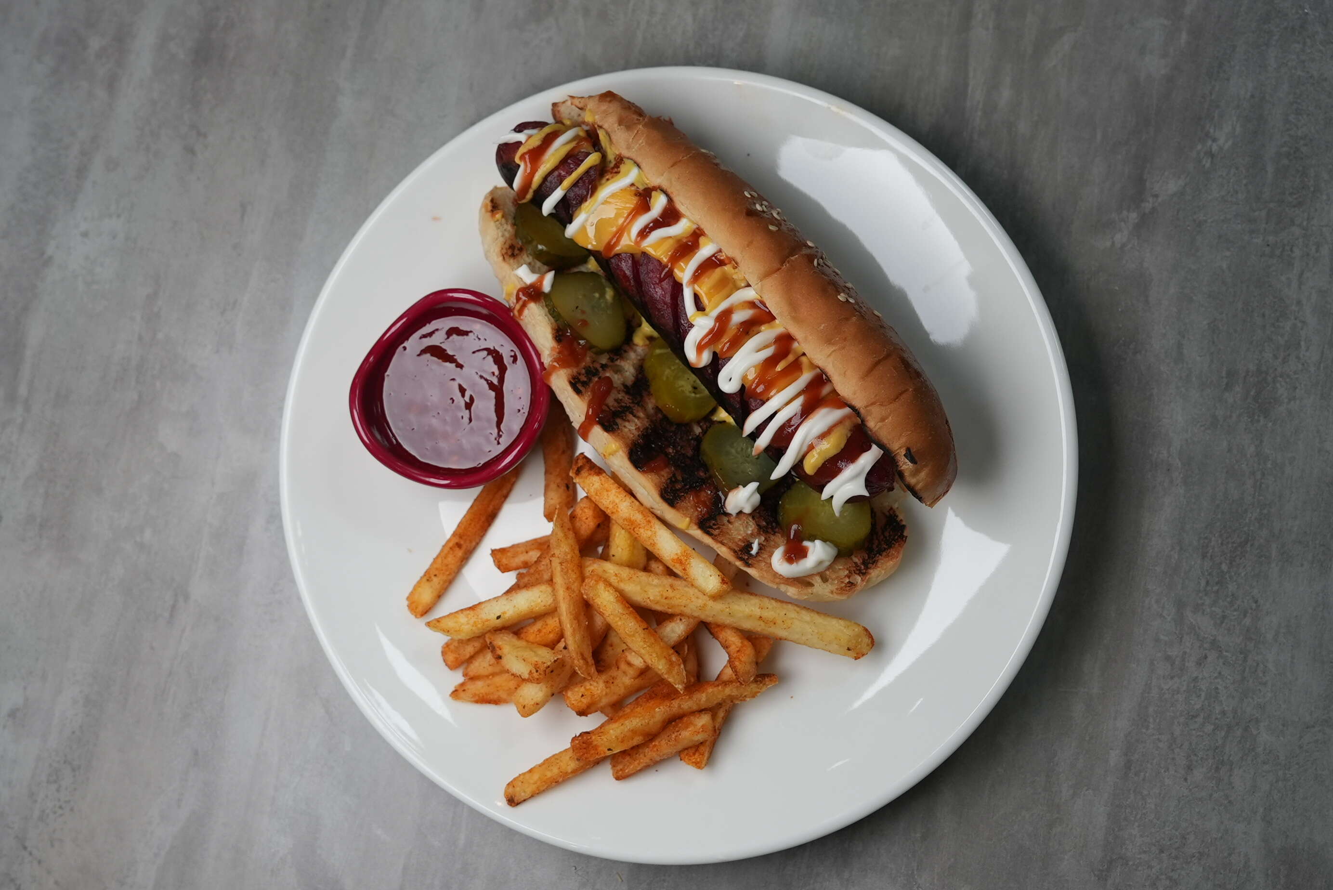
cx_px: 666
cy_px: 445
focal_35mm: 46
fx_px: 1704
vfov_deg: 29.3
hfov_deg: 42.7
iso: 400
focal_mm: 31
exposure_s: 1/160
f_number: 4
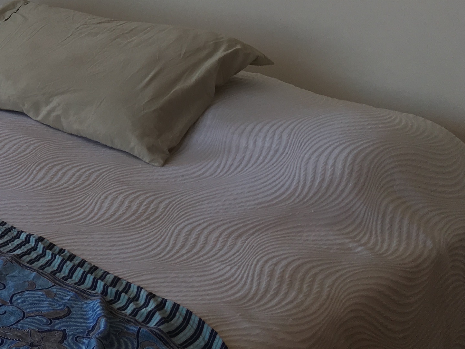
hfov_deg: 22.3
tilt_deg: -10.2
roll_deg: -1.7
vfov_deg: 17.4
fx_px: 1088
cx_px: -92
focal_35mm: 81
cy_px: -66
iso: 25
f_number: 2.2
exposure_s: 1/120
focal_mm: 4.15
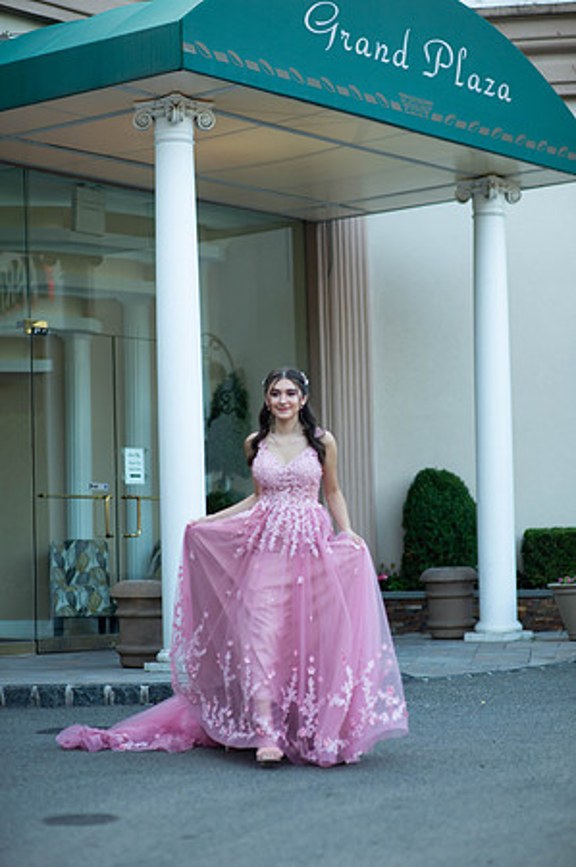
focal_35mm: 85
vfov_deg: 23.9
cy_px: 434
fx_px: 2045
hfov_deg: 16.0
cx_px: 288
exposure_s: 1/640
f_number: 2
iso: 250
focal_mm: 85
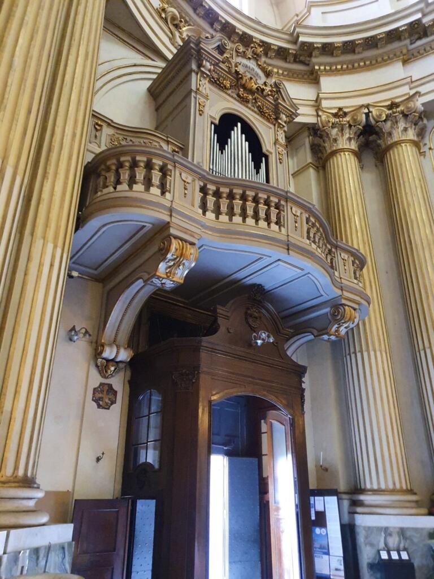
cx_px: 217
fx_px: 435
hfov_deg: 53.1
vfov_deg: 67.3
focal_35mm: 26
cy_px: 290
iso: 800
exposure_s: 1/50
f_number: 1.5
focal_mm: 4.32
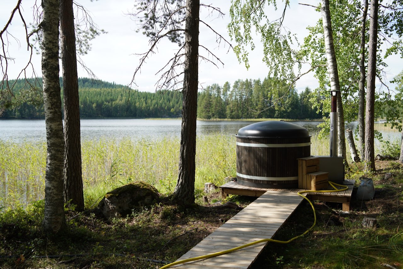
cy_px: 134
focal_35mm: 35
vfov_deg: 37.8
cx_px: 202
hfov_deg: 54.4
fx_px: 392
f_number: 4.5
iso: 100
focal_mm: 35
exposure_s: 1/400
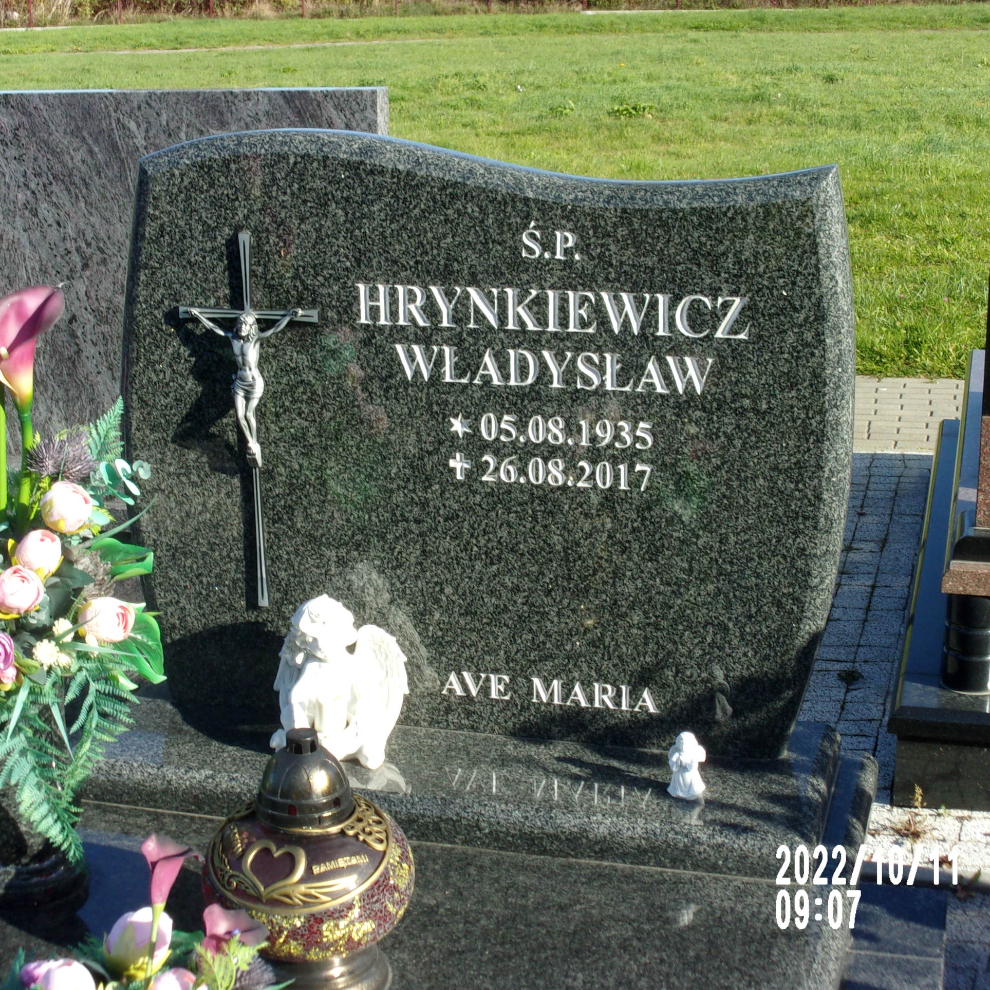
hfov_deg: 27.3
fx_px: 2038
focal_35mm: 63
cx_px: 489
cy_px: 498
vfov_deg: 27.3
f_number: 13.1
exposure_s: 1/34
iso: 80
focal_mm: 9.5
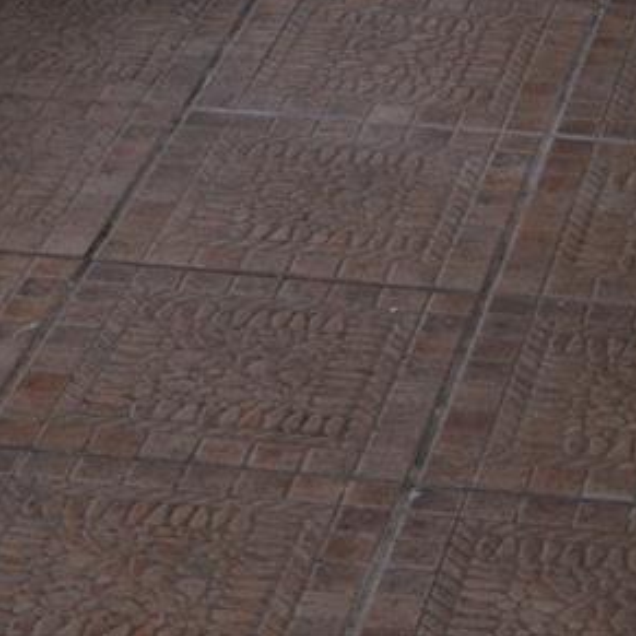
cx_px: 517
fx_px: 3820
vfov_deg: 8.9
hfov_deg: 9.5
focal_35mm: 184
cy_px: -667
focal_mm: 35
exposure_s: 1/320
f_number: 10
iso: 400
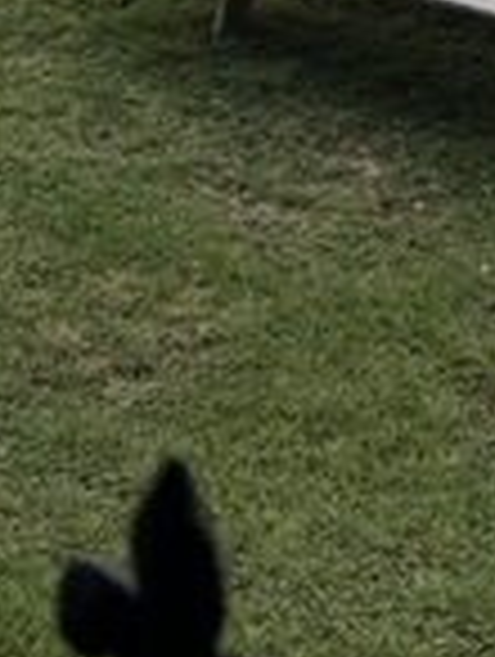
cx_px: 626
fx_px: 1996
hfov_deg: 13.7
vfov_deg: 16.8
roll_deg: -0.8
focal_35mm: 105
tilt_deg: -17.4
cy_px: -351
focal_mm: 6.76
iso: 80
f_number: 1.78
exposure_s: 1/5814
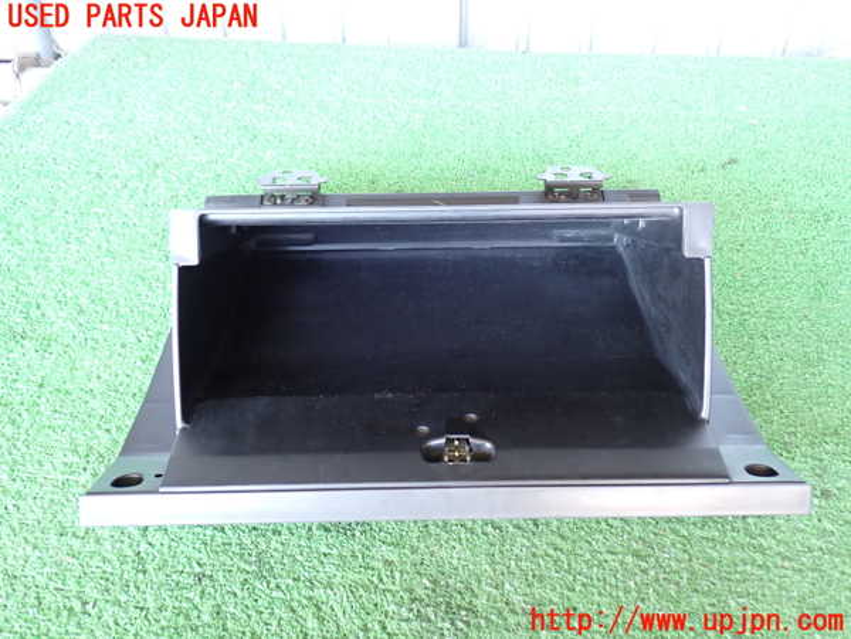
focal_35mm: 32
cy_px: 320
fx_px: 787
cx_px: 426
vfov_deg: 44.2
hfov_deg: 56.8
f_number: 2.4
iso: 400
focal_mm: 5.79
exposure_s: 1/30
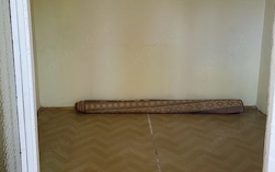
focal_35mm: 44
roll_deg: +1.2
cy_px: 67
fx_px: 330
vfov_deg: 29.1
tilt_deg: -12.3
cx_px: 115
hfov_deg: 45.1
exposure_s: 1/121
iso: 64
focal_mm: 4.2
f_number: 1.6
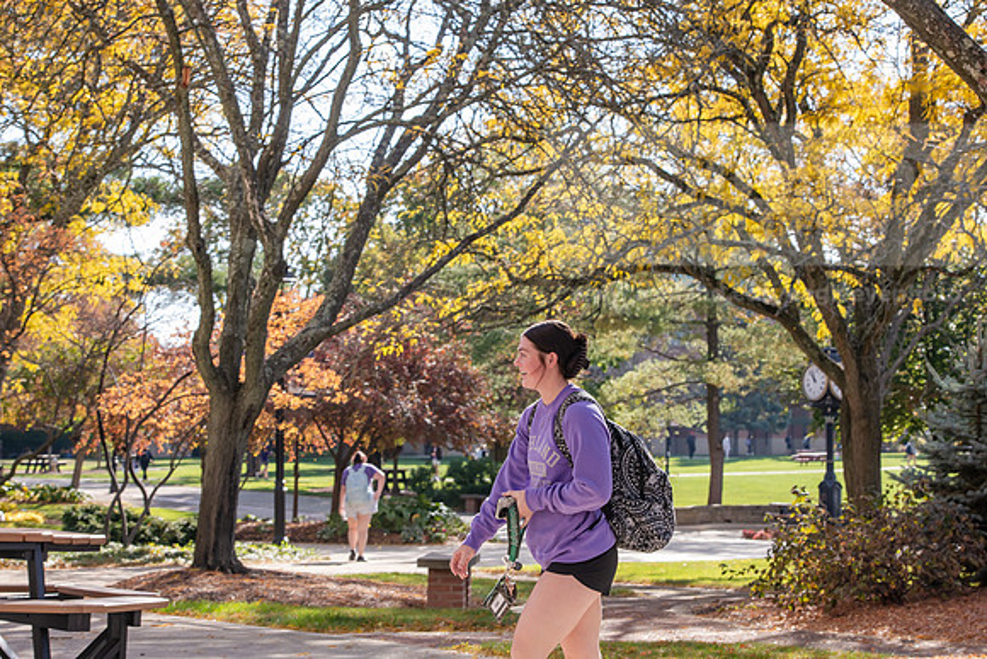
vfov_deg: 17.1
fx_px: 2194
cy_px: 330
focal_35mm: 80
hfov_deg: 25.4
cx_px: 494
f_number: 8
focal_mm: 80
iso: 250
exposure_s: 1/200
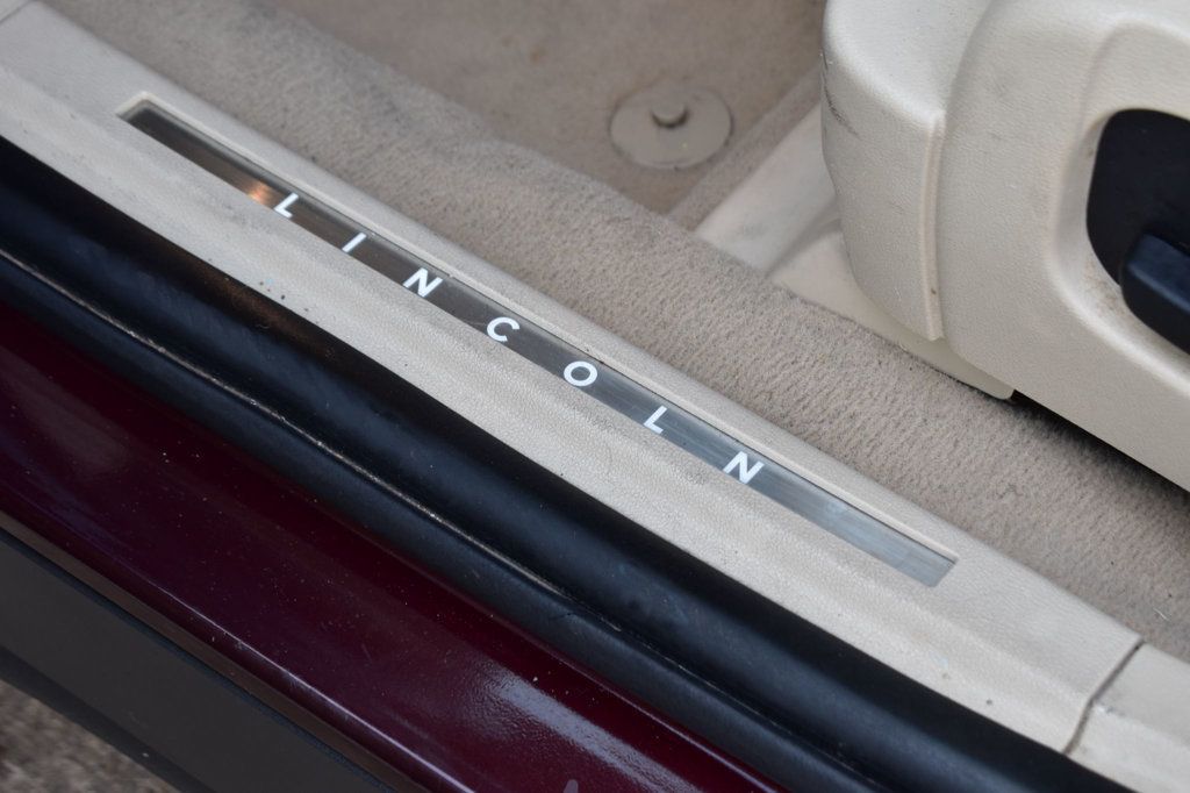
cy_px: 396
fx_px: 2726
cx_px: 595
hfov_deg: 24.6
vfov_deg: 16.5
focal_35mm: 82
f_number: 6.3
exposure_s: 1/20
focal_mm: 55
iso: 400
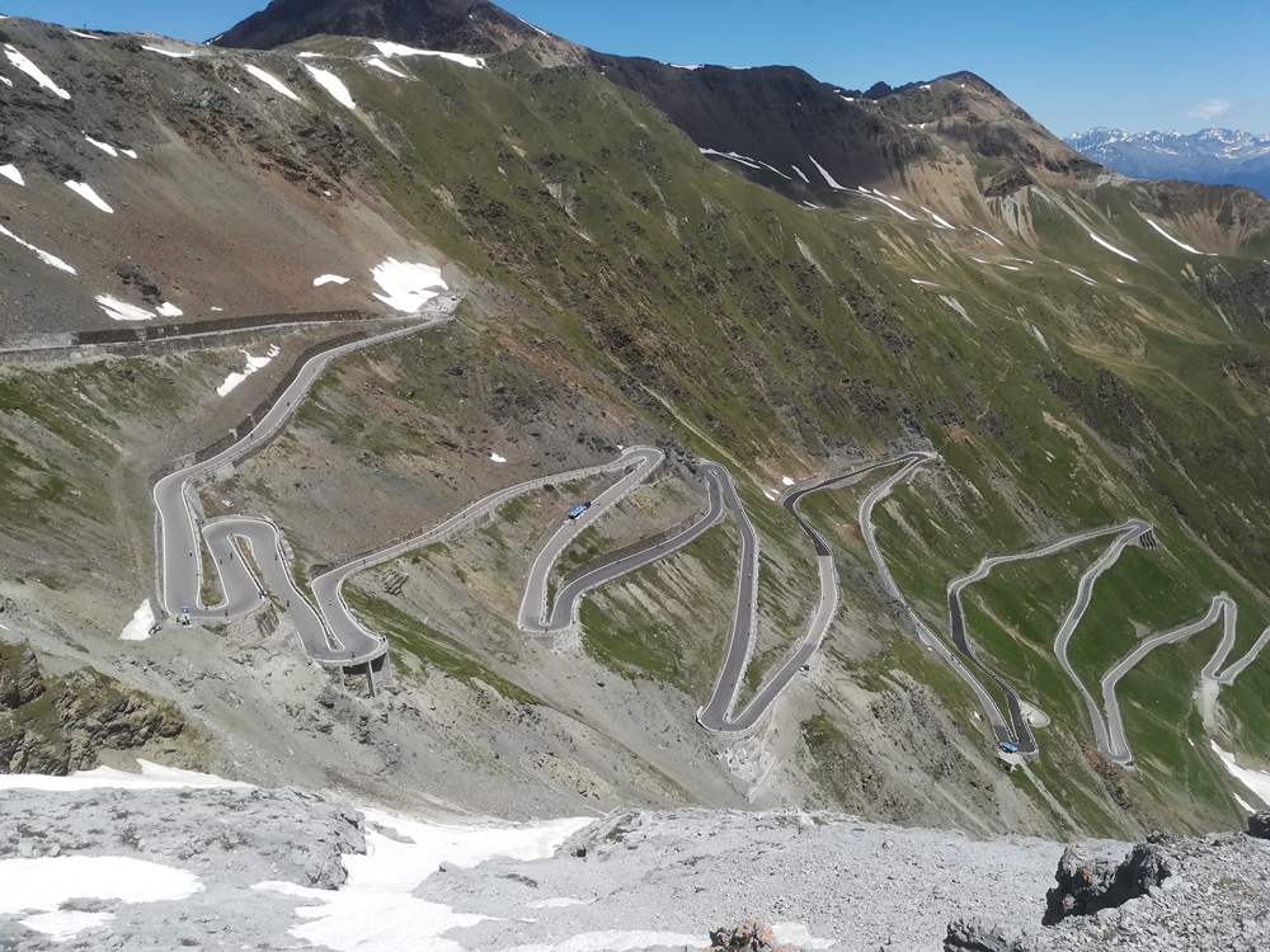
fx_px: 954
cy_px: 476
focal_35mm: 26
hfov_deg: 67.3
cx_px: 635
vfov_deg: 53.1
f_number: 2.2
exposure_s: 1/1163
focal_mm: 3.83
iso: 50
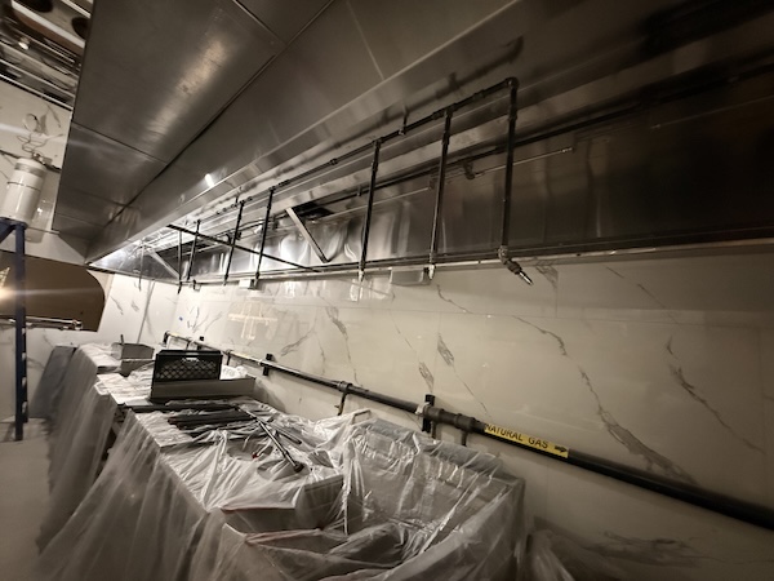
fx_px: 313
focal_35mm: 14
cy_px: 290
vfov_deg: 85.7
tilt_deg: +9.7
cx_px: 387
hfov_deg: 102.1
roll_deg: -7.6
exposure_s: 1/40
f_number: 2.2
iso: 1250
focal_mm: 2.22
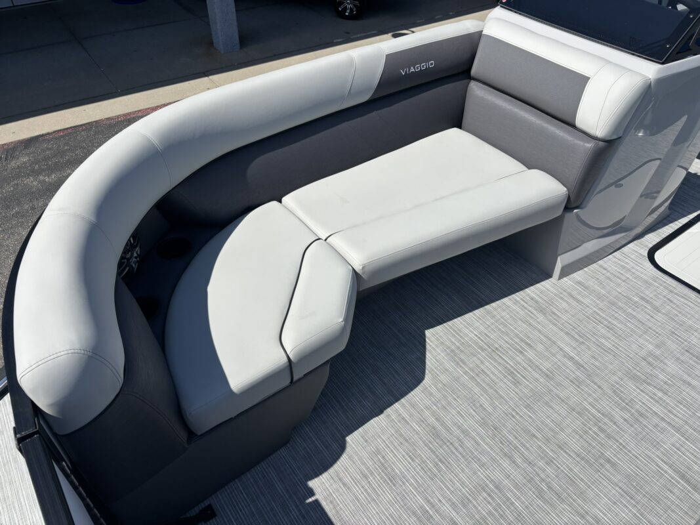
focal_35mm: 26
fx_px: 526
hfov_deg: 67.3
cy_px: 262
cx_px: 350
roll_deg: -0.5
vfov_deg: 53.1
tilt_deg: -40.2
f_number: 1.6
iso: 50
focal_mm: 5.96
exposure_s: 1/4854
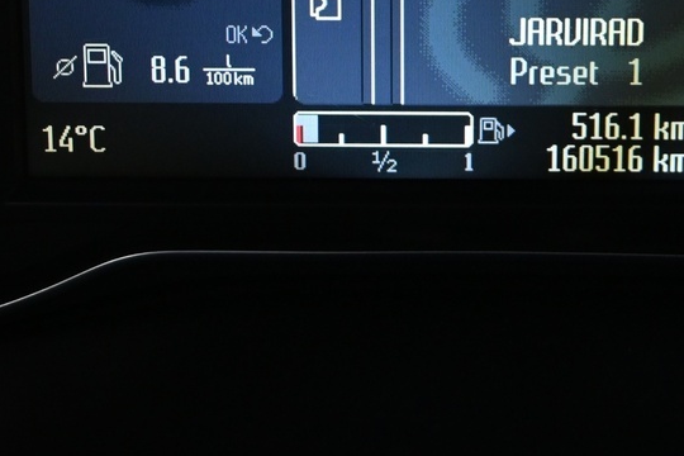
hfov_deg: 22.5
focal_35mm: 90
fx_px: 1710
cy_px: -75
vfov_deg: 14.7
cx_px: 474
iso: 1600
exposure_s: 1/40
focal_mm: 20
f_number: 3.8
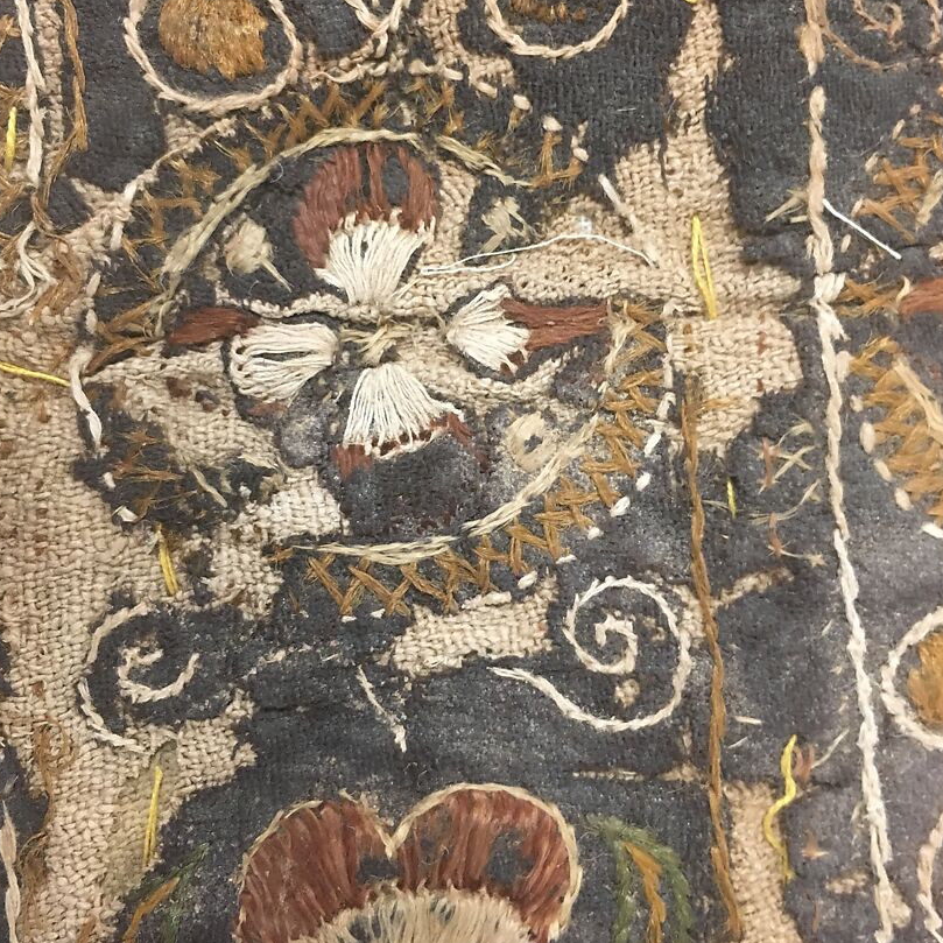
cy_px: 389
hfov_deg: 43.8
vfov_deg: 43.7
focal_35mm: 38
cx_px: 432
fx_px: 1171
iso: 160
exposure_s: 1/30
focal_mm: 4.15
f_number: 2.2
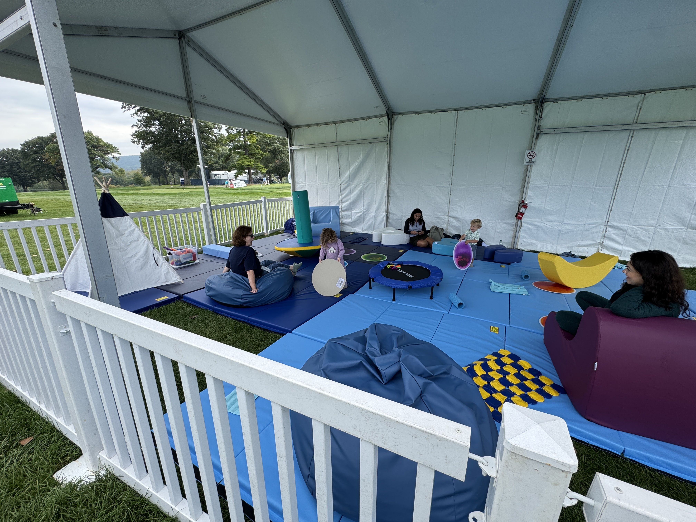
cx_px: 348
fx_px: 281
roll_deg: +2.1
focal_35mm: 14
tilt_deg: -21.7
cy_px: 261
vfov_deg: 85.7
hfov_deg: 102.1
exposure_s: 1/421
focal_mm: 2.22
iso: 40
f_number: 2.2
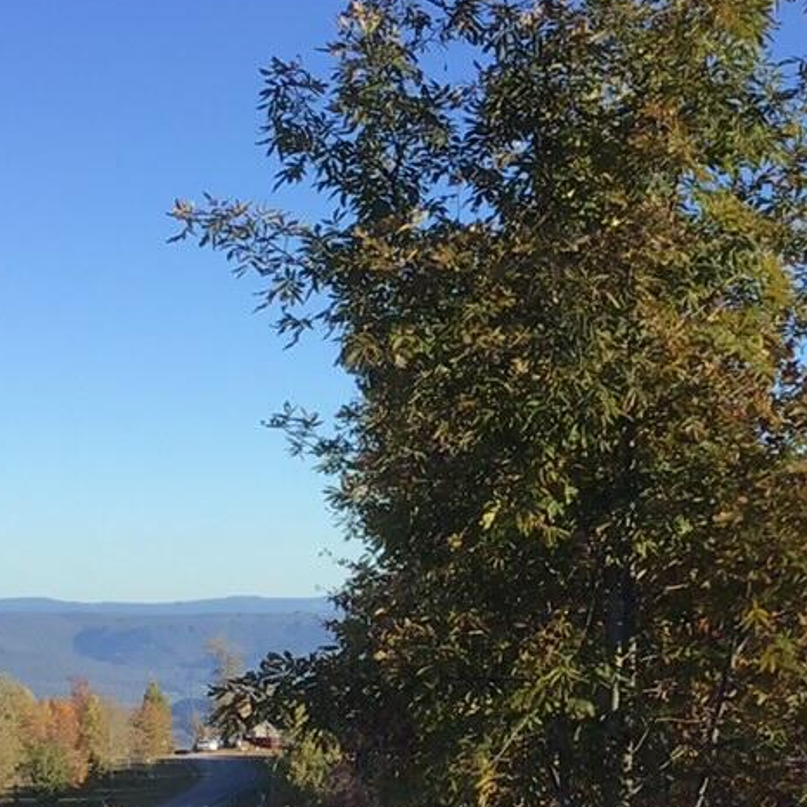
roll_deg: +0.3
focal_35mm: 94
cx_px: 809
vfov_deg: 18.4
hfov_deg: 18.0
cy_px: 597
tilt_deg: -0.1
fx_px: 2479
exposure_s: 1/482
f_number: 2.4
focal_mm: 3.3
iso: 25
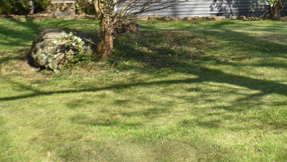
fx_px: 1058
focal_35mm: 139
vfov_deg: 8.7
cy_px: -11
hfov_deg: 15.2
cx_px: 273
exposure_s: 1/250
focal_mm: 40
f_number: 8
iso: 200
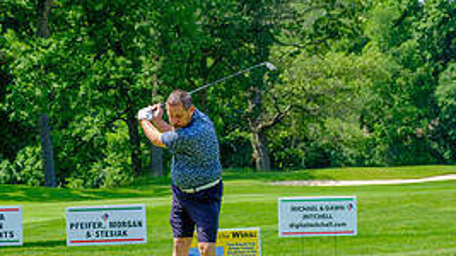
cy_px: 176
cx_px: 234
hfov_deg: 16.6
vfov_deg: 9.4
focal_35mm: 129
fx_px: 1559
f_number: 5
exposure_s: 1/500
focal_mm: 48.4
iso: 200
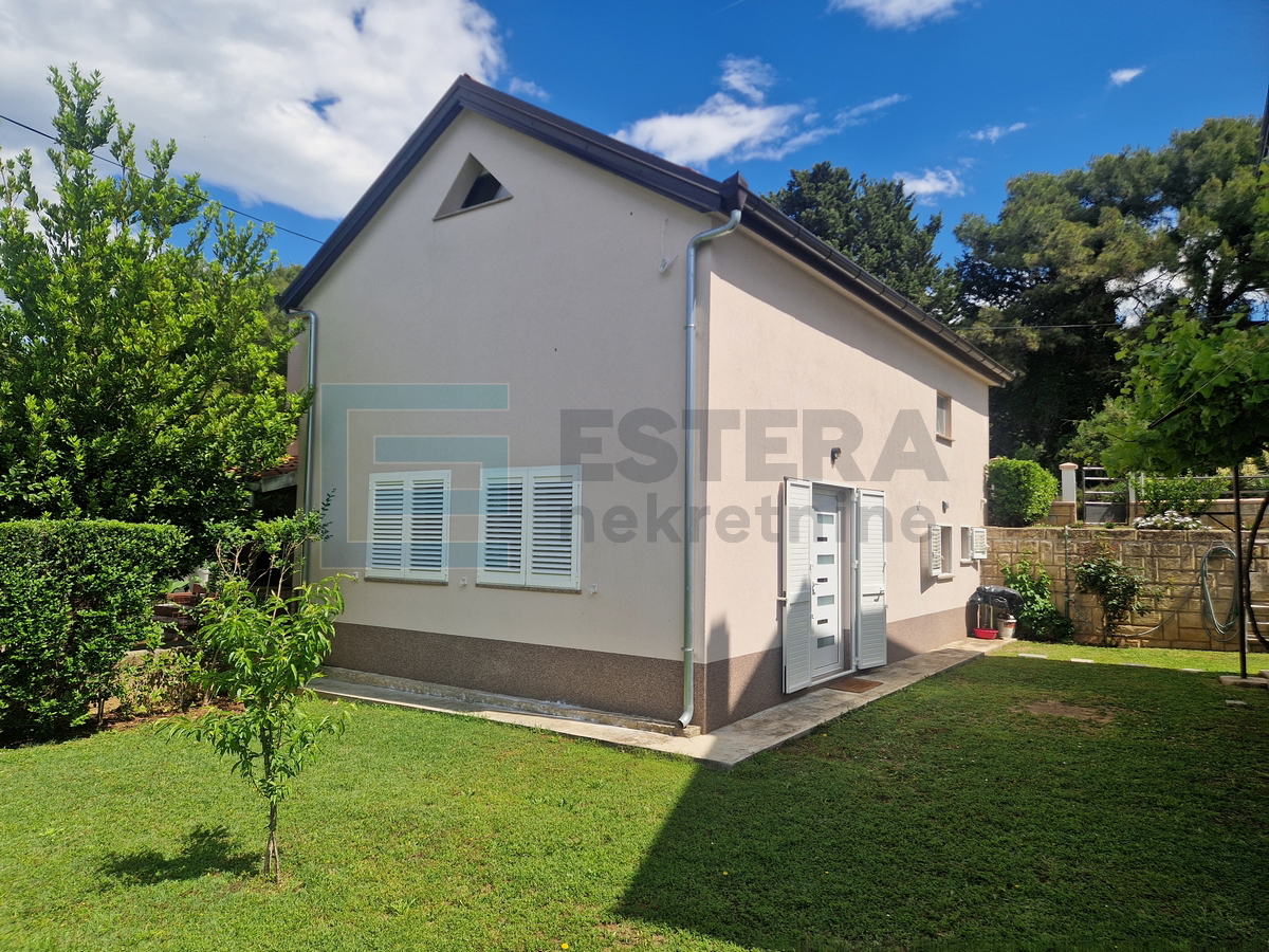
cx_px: 634
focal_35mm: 23
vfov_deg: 58.9
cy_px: 476
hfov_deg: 73.9
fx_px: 843
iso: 50
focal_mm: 5.4
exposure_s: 1/2408
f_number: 1.8
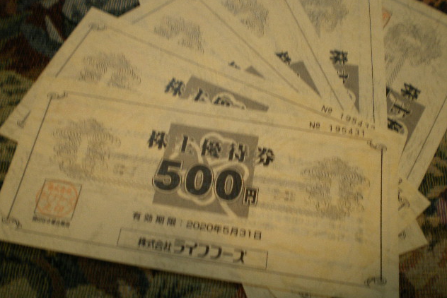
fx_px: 497
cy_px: 150
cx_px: 223
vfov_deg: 33.4
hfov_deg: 48.4
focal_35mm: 40
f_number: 3.1
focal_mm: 6.3
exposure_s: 1/30
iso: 200
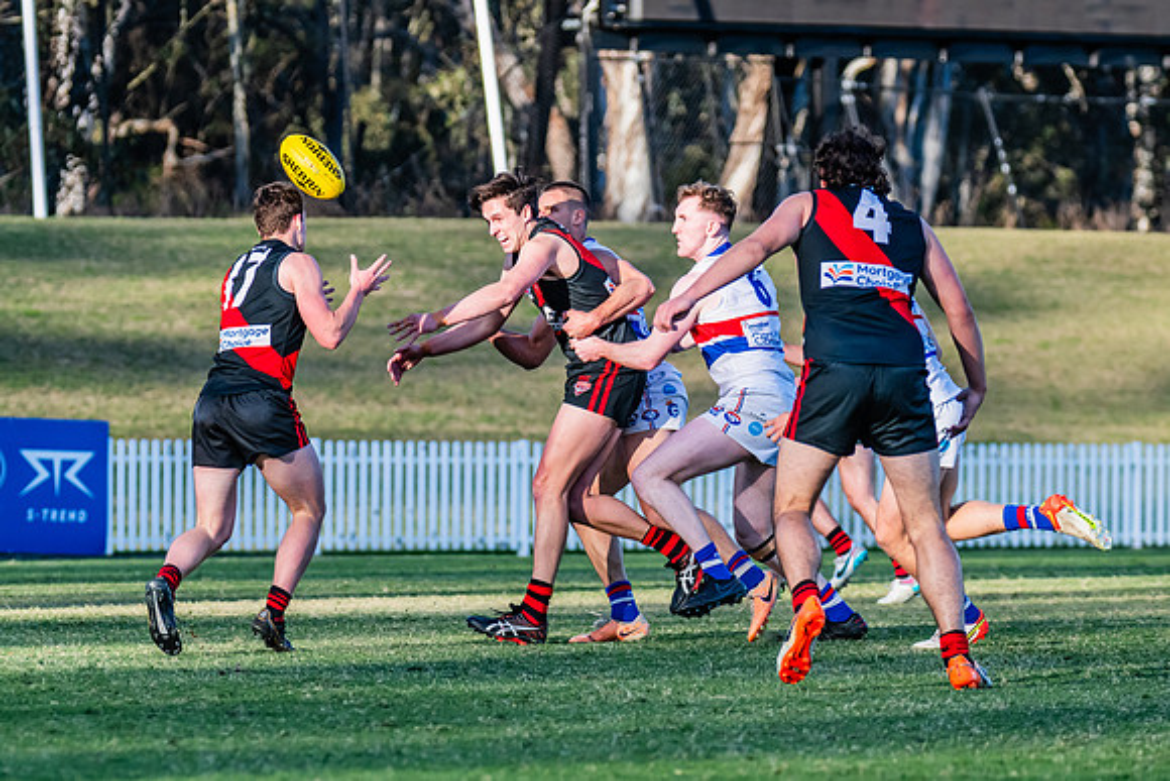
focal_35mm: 330
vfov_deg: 4.2
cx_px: 476
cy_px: 378
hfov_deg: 6.2
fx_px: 10737
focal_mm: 220
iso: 800
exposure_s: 1/1600
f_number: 5.6
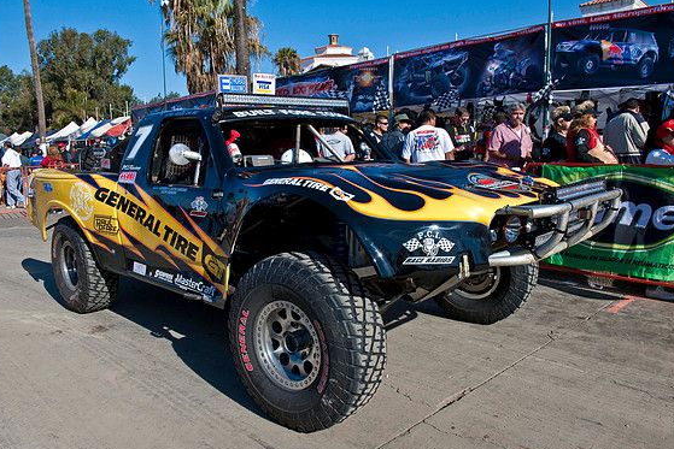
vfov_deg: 46.4
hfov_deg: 65.5
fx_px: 524
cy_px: 227
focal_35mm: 28
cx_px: 332
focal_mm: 27
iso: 320
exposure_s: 1/500
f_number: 11
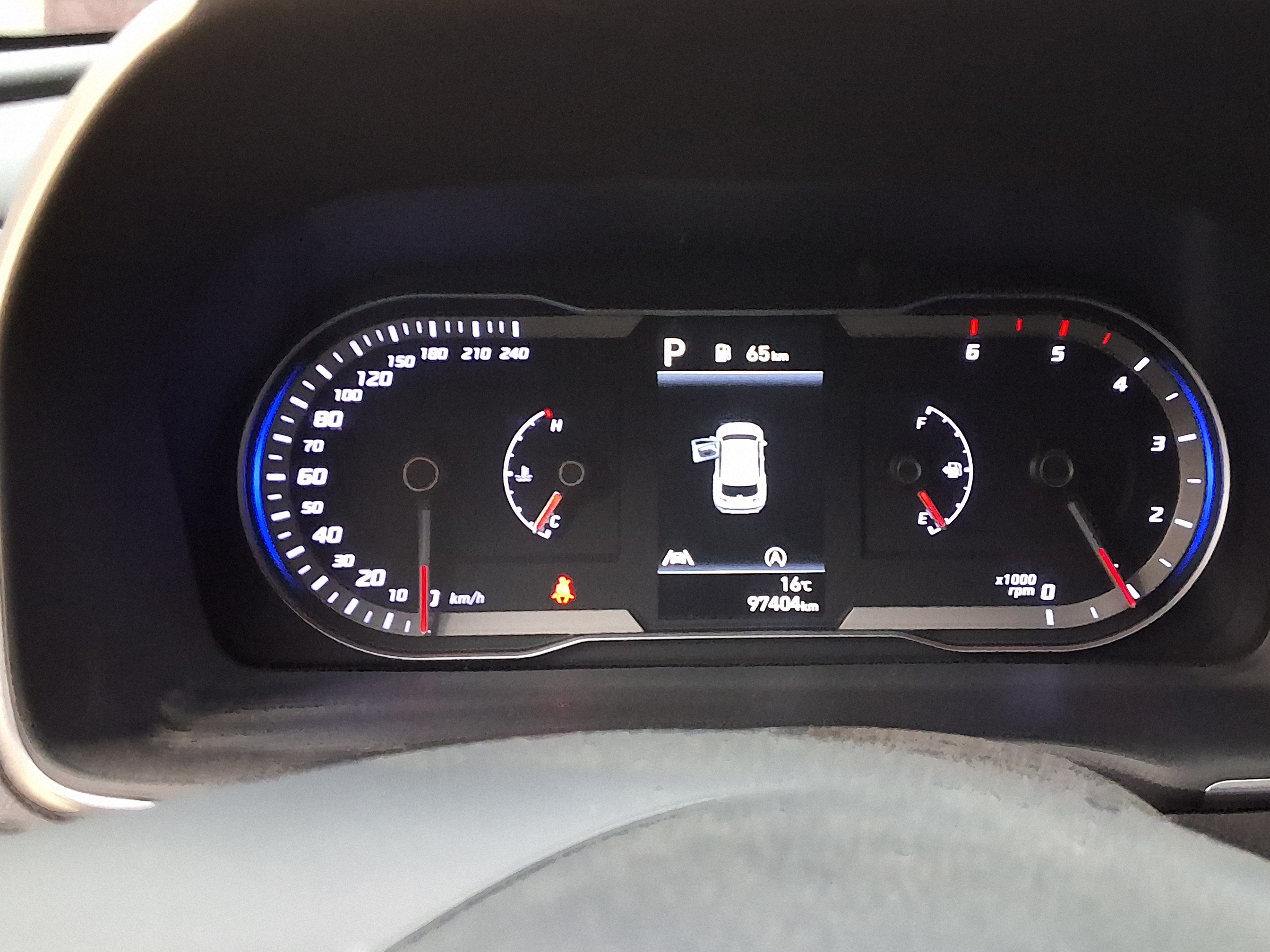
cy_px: 392
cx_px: 752
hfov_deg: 53.6
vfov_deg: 41.6
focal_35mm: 34
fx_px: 1247
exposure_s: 1/20
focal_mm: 2.91
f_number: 1.9
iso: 500
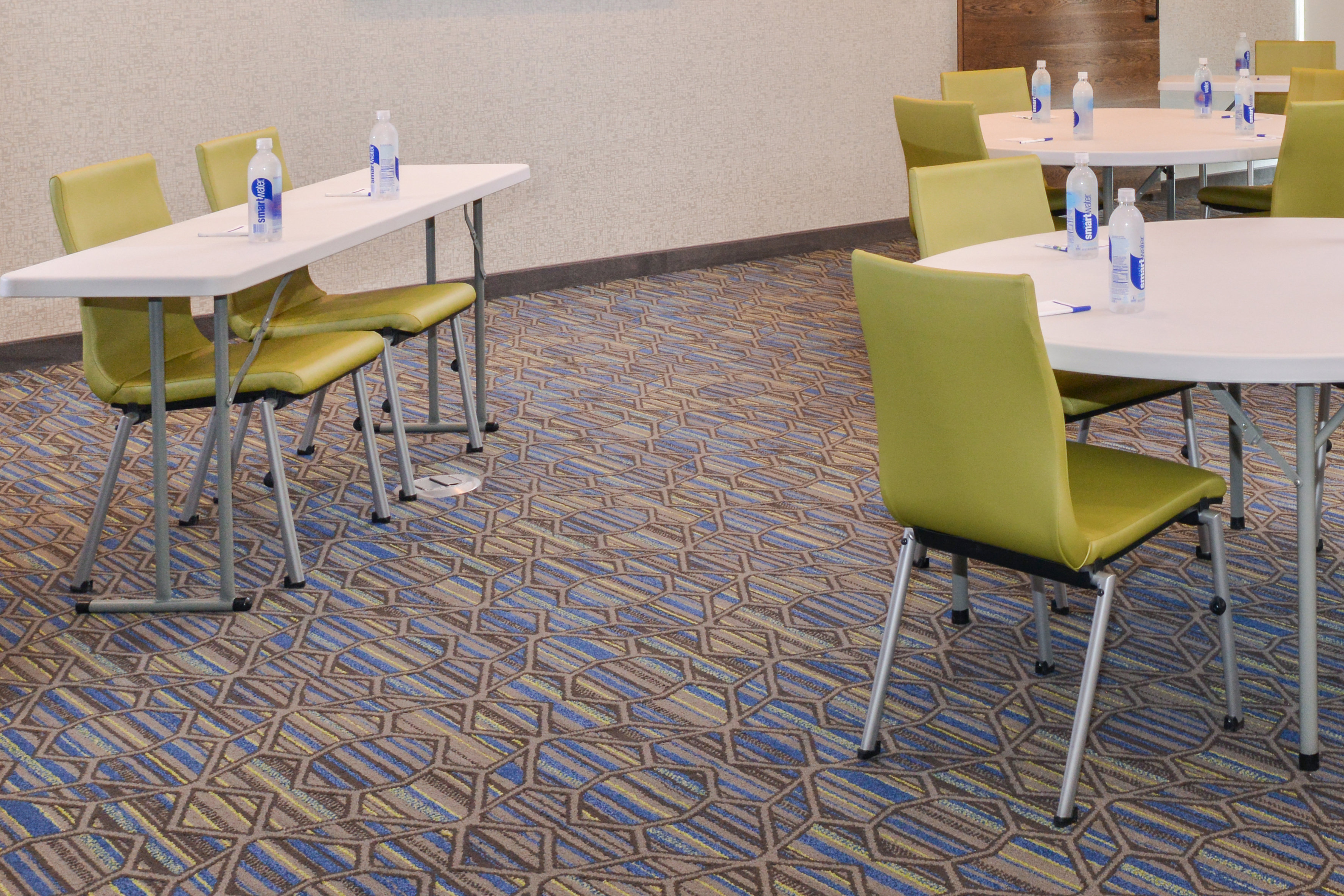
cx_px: 1335
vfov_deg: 26.6
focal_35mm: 50
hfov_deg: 35.9
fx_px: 1867
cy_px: 224
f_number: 13
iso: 640
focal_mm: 24
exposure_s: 1/20
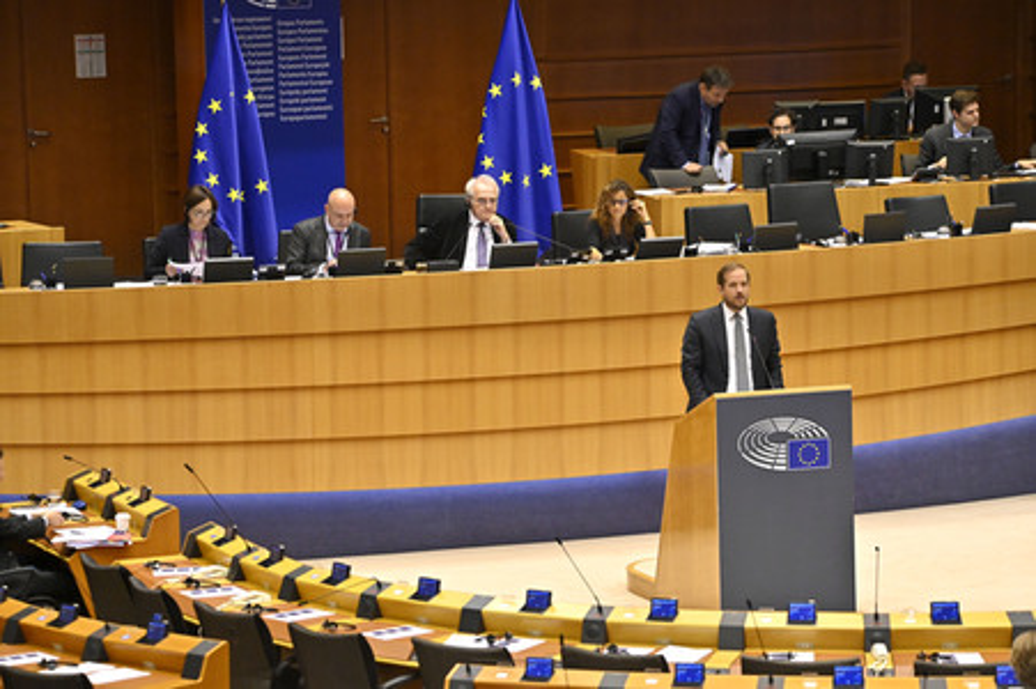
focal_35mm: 195
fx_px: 5607
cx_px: 518
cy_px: 344
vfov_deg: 7.0
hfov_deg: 10.6
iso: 4000
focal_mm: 195
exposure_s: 1/500
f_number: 5.3
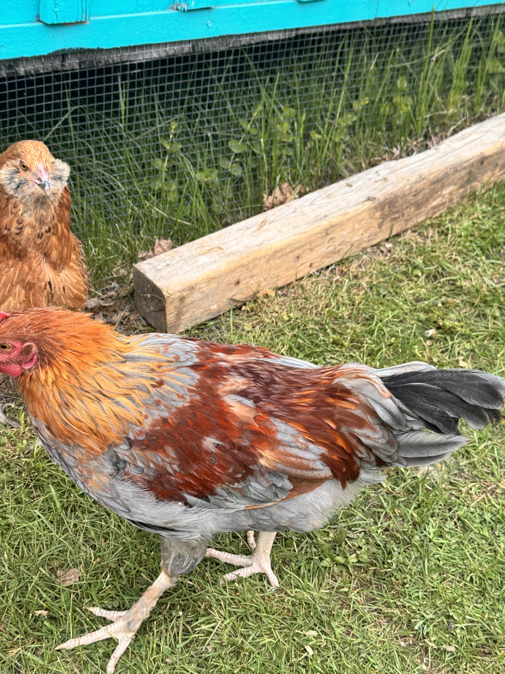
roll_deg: -5.9
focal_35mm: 48
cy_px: 337
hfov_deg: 30.3
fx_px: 934
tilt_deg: -31.1
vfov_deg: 39.7
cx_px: 252
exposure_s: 1/756
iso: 64
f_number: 1.78
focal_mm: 6.76
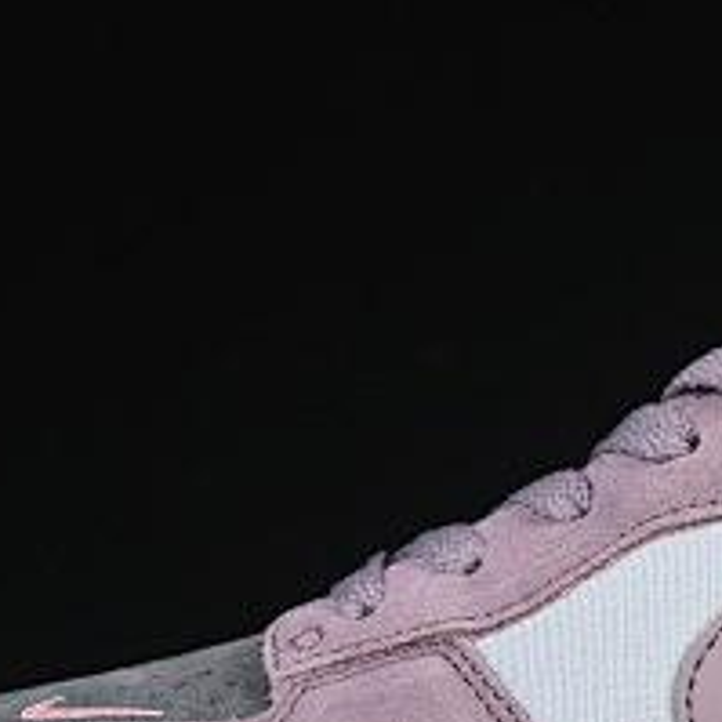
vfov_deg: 6.8
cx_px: 762
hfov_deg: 6.8
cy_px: 466
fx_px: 6041
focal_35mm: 256
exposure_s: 1/80
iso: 160
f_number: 7.1
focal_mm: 50
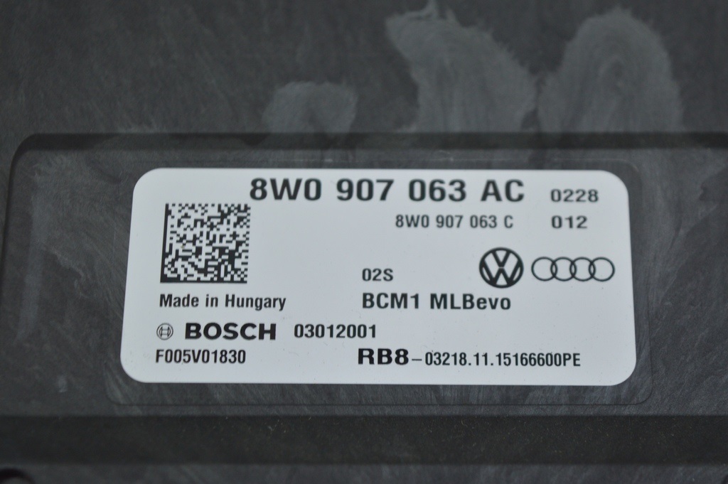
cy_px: 242
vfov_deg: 16.5
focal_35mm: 82
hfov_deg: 24.6
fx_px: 1667
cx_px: 364
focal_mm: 55
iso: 400
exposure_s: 1/40
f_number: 5.6
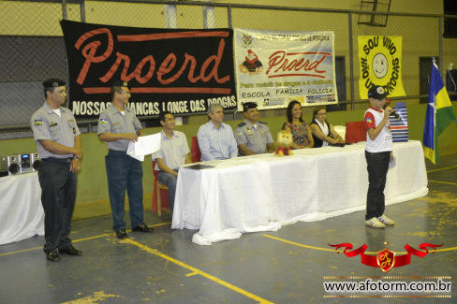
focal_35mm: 43
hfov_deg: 45.4
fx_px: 546
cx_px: 226
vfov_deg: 31.2
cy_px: 150
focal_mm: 28
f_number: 4
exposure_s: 1/60
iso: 2500
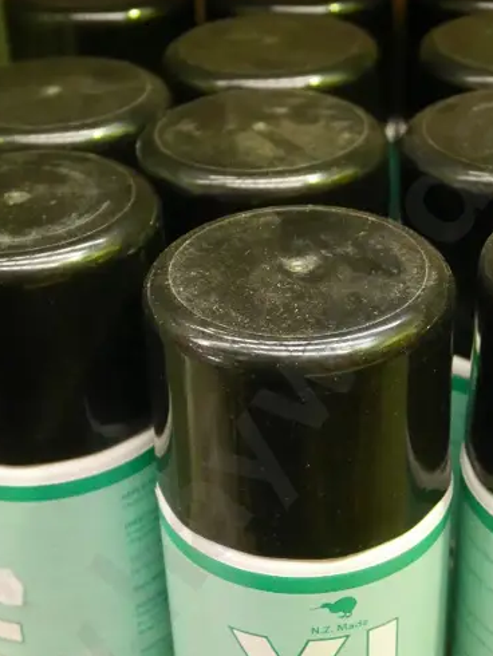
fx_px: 1347
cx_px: 326
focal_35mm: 71
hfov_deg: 20.7
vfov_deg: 27.4
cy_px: 357
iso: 3200
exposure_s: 1/80
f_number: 4
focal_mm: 17
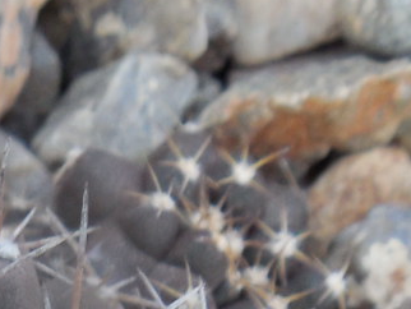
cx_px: -158
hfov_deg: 12.3
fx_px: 1830
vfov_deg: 8.8
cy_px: 738
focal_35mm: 154
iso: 125
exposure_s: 1/80
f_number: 3.6
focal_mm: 5.6
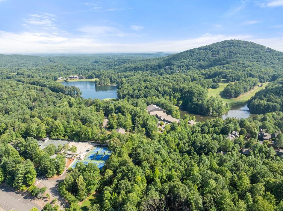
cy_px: 99
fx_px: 212
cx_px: 141
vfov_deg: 53.0
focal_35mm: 26
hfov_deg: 67.3
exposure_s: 1/40
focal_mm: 12.29
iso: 100
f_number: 2.8
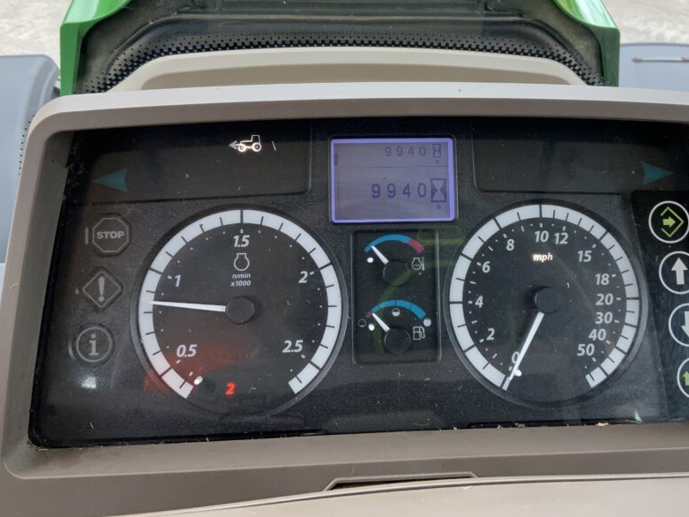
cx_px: 397
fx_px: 756
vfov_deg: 37.4
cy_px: 181
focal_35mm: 38
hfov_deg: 48.8
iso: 16
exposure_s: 1/250
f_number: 1.8
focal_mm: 3
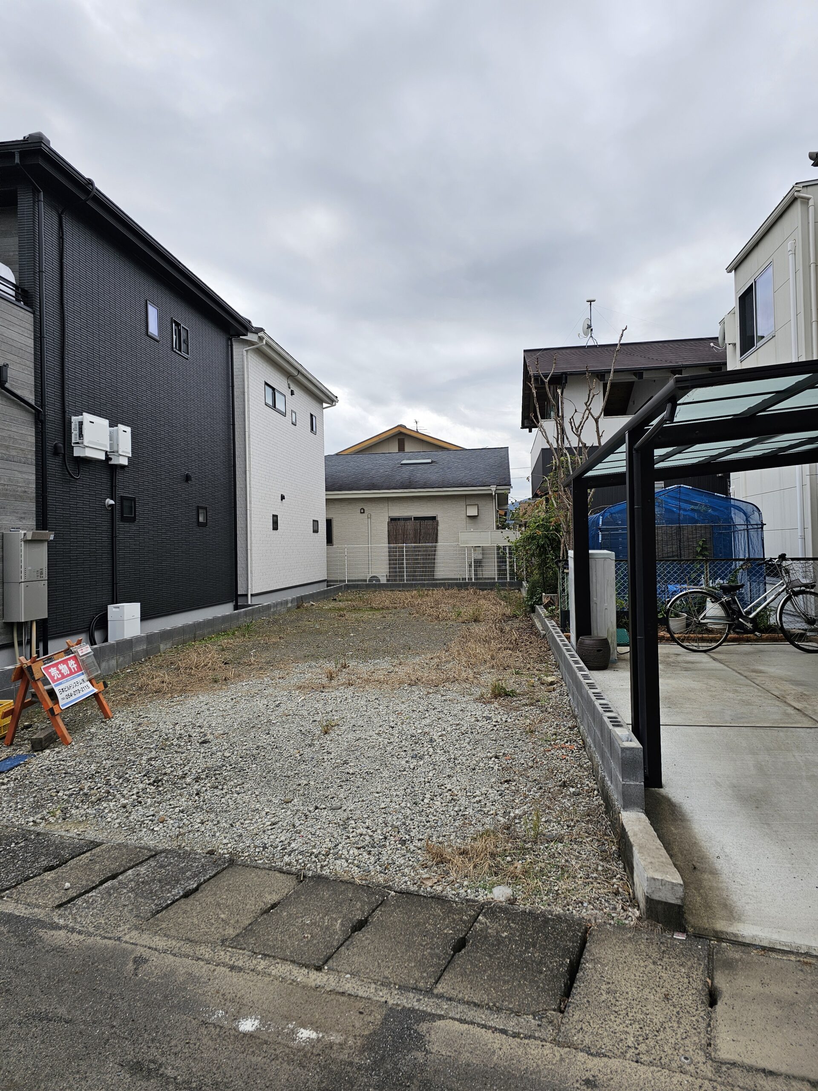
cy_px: 546
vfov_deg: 73.9
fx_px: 725
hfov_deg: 58.9
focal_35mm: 23
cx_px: 409
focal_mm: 6.3
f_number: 1.7
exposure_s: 1/203
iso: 10
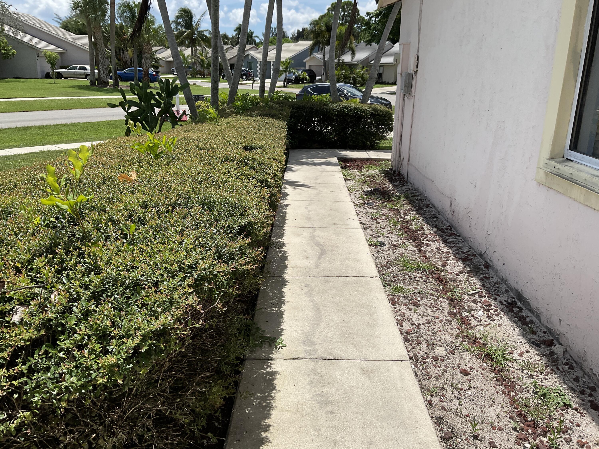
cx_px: 300
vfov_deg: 48.2
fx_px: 502
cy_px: 224
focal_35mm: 29
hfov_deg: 61.7
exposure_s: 1/2667
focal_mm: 3
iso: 16
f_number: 1.8
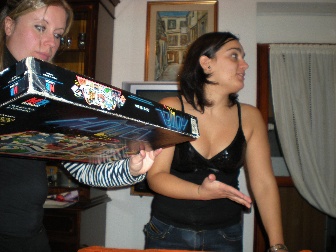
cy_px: 126
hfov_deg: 49.0
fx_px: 369
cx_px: 168
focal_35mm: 38
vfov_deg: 37.7
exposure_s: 1/60
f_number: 3.1
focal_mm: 6.3
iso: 97
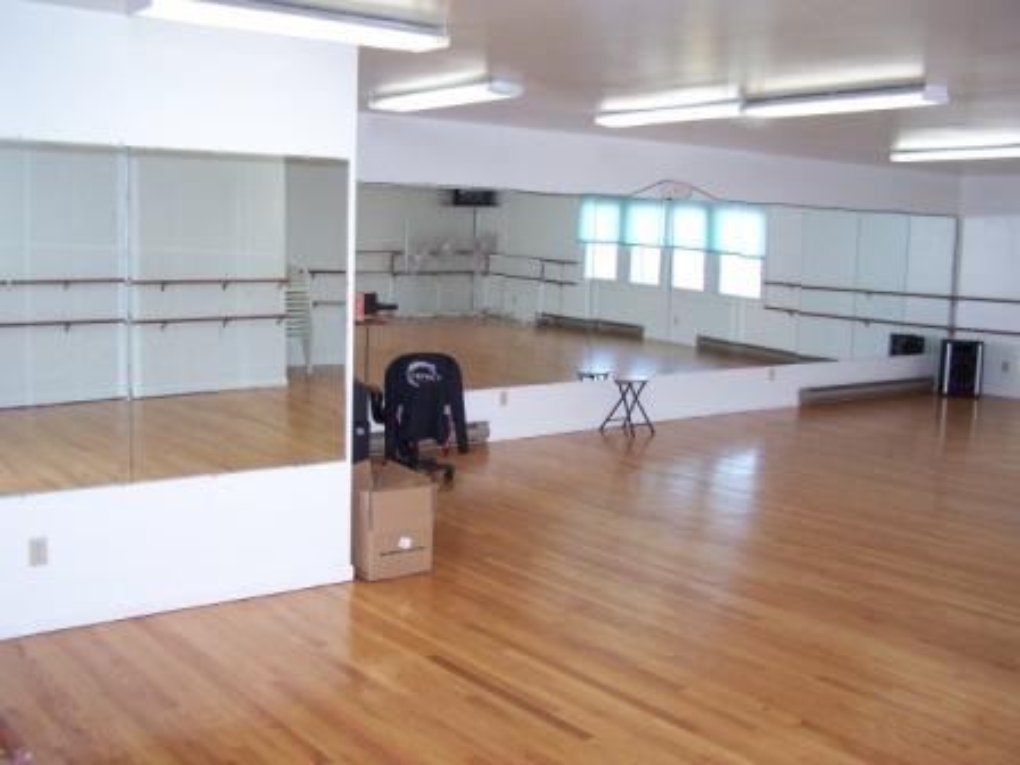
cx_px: 510
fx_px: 1120
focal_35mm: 38
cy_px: 382
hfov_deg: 49.0
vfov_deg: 37.7
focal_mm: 6.3
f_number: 2.8
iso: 140
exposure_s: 1/60
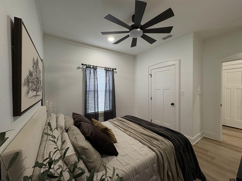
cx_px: 121
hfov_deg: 102.1
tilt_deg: -0.7
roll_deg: +1.5
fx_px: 98
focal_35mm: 14
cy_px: 90
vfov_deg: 85.7
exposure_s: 1/60
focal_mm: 2.22
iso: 200
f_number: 2.2
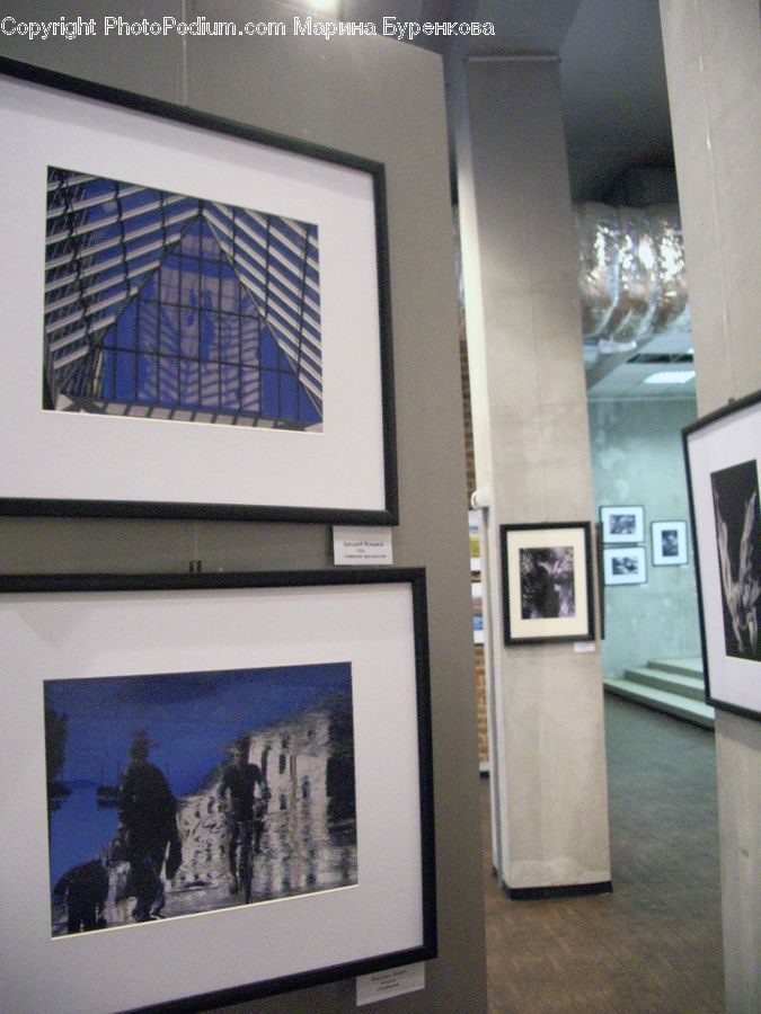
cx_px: 380
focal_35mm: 35
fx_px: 1026
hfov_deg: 40.7
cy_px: 507
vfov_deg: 52.6
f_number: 2.6
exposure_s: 1/25
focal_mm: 5.8
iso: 320
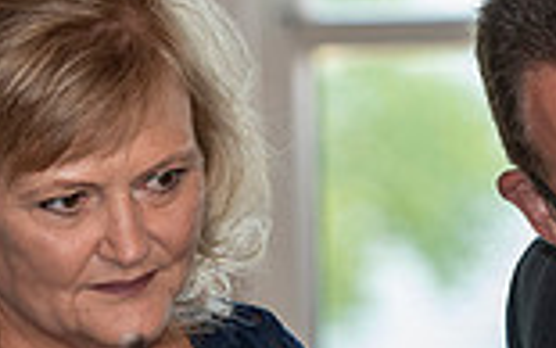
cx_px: 475
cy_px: 236
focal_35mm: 646
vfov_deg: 2.0
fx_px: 9792
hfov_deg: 3.3
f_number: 4
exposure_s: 1/125
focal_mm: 155
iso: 640
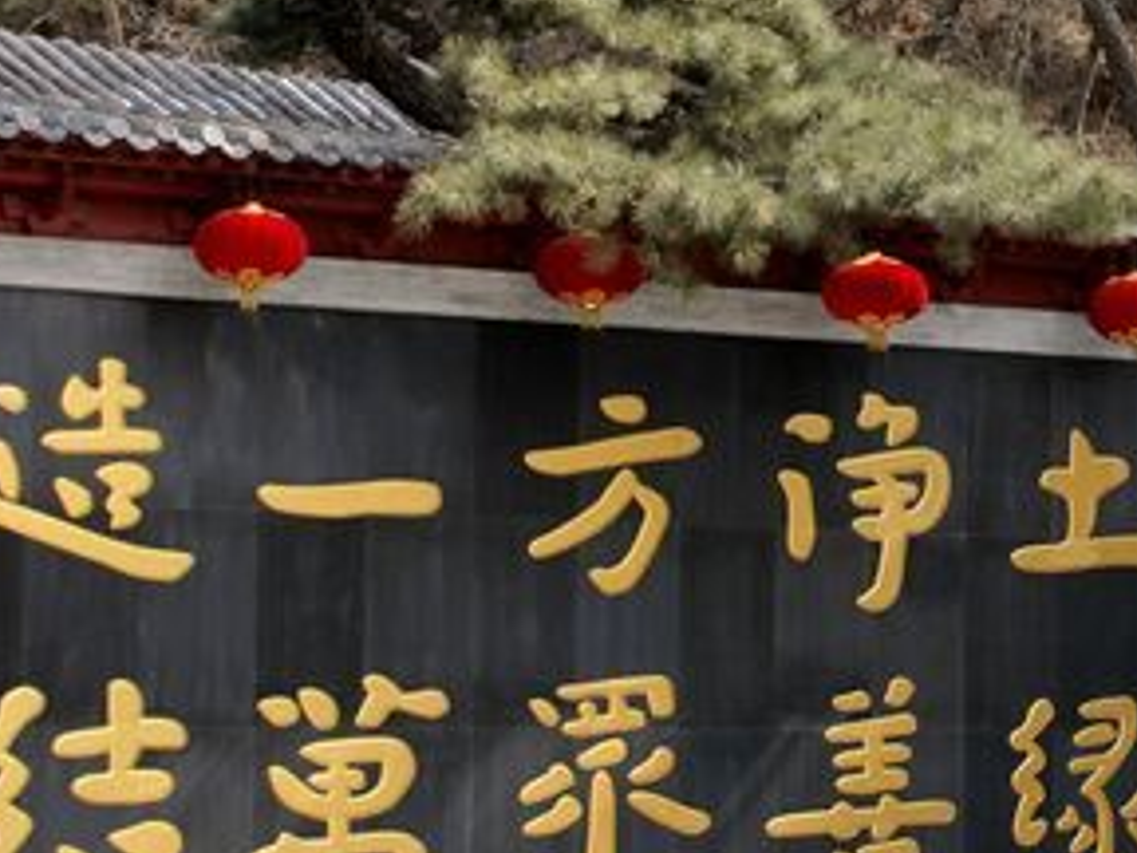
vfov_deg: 10.6
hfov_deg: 13.7
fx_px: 4610
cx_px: 1326
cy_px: 330
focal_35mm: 140
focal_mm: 35
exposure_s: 1/160
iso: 100
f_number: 6.3
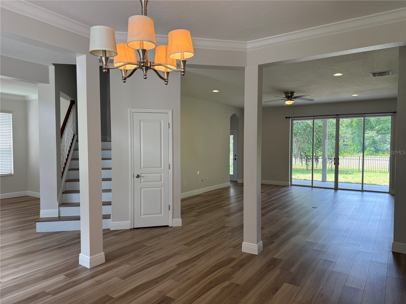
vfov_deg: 56.8
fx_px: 281
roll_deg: +0.0
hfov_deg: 71.6
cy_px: 152
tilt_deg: -2.0
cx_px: 203
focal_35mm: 24
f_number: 1.78
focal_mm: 6.76
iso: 100
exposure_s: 1/262
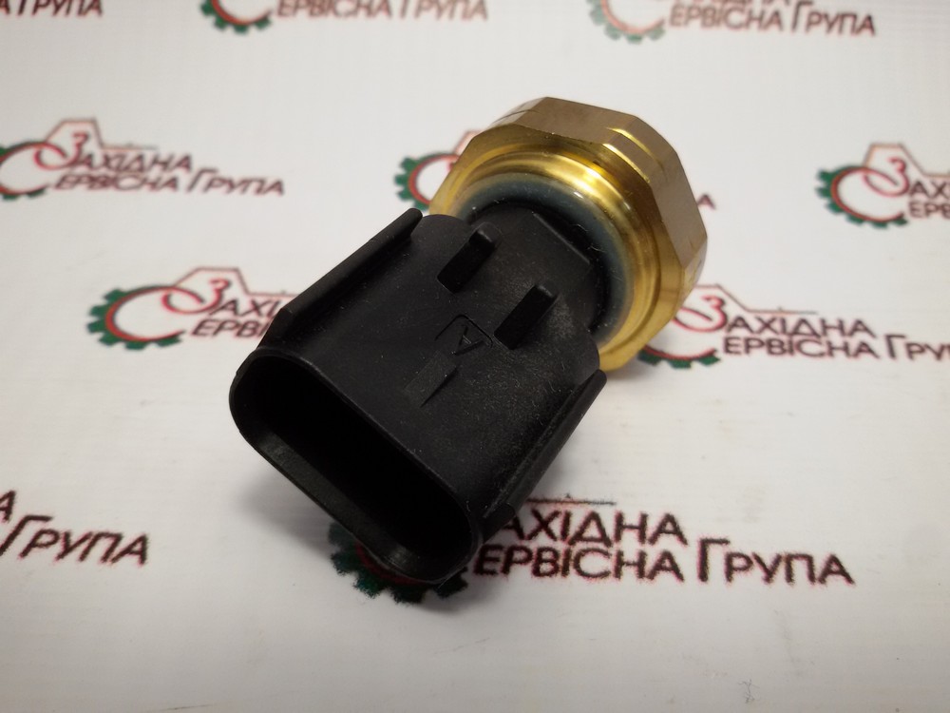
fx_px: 851
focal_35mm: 31
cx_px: 475
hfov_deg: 58.4
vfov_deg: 45.4
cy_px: 356
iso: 64
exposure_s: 1/100
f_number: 2.4
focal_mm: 2.93
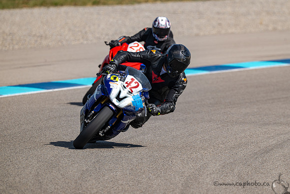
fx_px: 3716
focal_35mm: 461
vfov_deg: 3.0
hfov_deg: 4.5
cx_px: 167
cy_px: 82
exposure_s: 1/1250
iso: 125
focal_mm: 400
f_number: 6
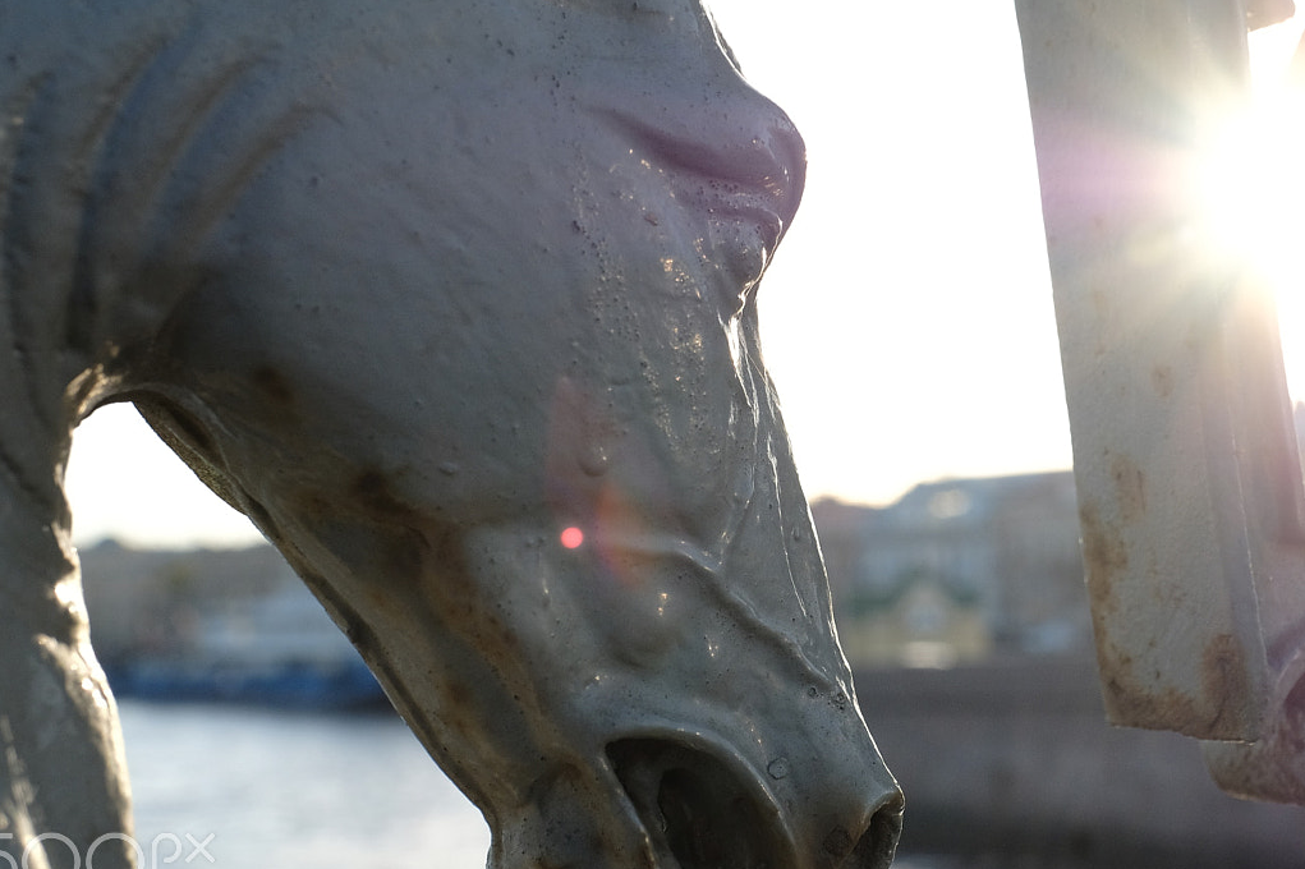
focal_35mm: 58
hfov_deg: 34.0
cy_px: 349
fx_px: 2102
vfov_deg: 23.3
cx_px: 920
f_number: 5.6
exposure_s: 1/900
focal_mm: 24.9
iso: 800
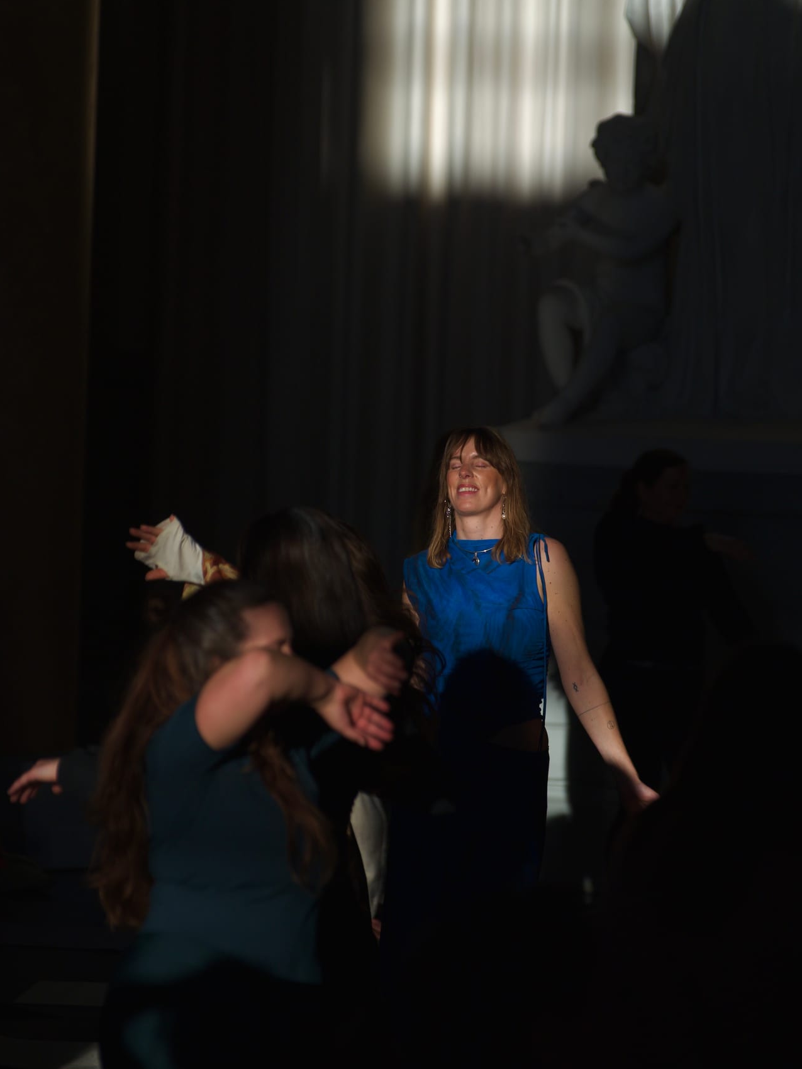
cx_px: 401
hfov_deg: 6.9
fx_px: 6642
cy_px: 479
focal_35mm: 215
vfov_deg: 9.2
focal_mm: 132
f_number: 2.8
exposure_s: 1/1000
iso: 125
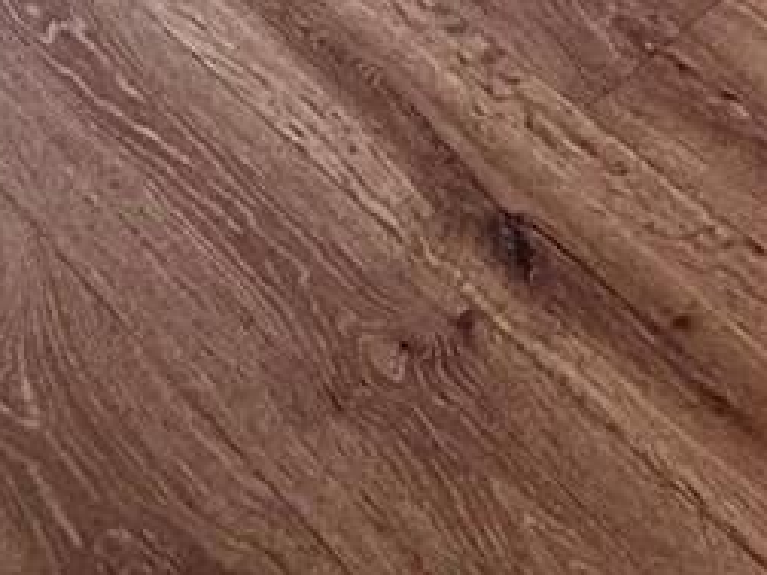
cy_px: -1150
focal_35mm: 89
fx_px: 1972
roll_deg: -0.1
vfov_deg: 10.9
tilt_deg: -9.8
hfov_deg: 20.7
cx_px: 898
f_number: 2.2
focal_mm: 2.22
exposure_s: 1/120
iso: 200
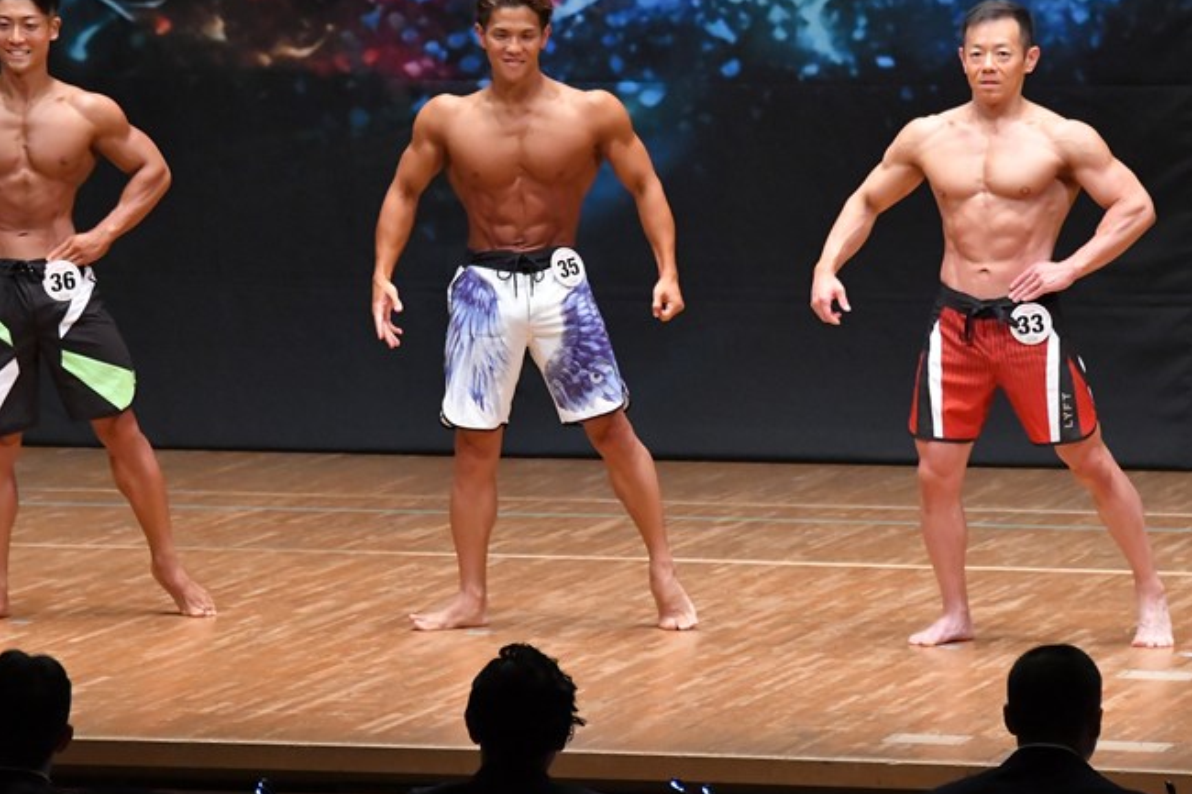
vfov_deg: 4.8
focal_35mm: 286
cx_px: 503
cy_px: 334
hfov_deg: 7.2
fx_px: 9467
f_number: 5.6
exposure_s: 1/400
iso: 8000
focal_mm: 160
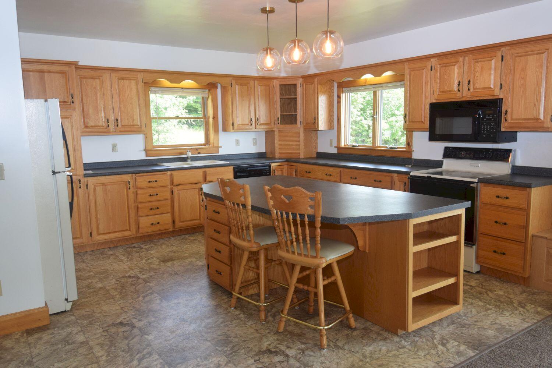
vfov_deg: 47.9
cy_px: 184
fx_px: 414
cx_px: 276
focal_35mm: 27
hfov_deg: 67.4
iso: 720
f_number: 5.6
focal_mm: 18
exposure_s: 1/125
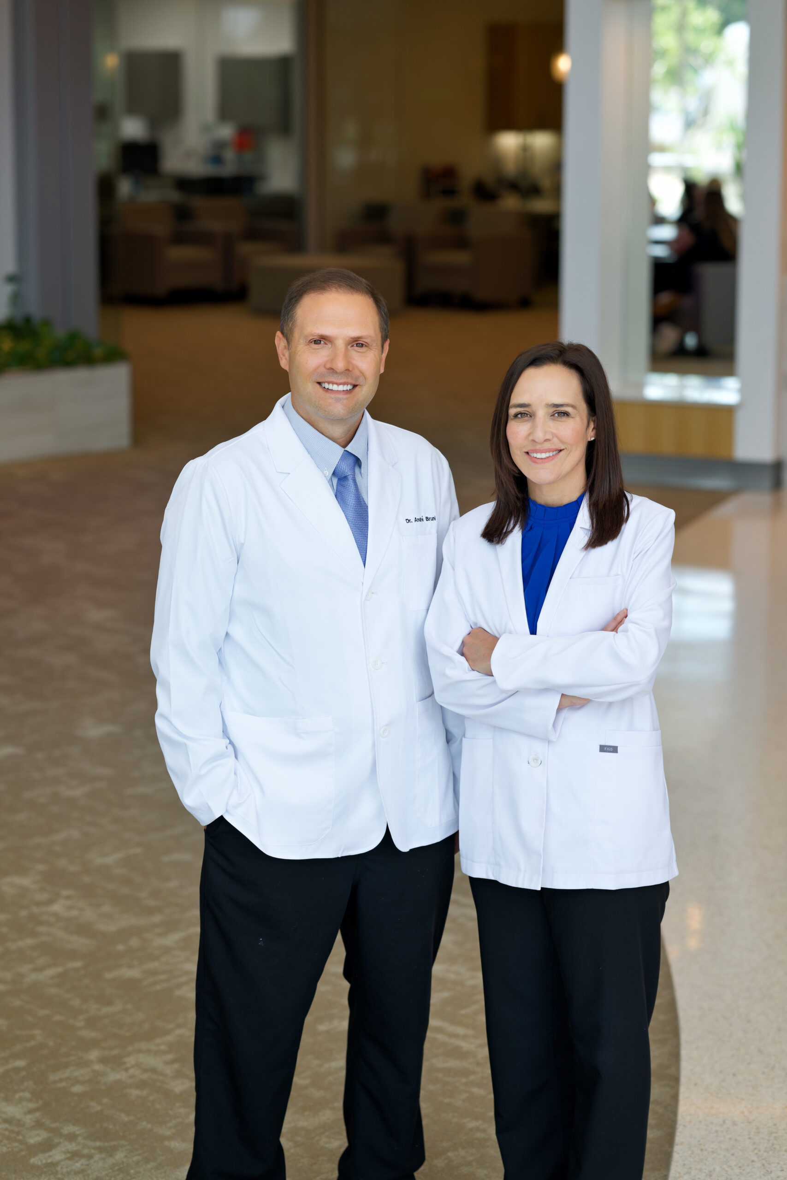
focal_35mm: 85
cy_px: 590
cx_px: 394
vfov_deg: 23.9
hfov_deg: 16.1
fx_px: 2787
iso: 80
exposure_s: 1/160
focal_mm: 85
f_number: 3.2
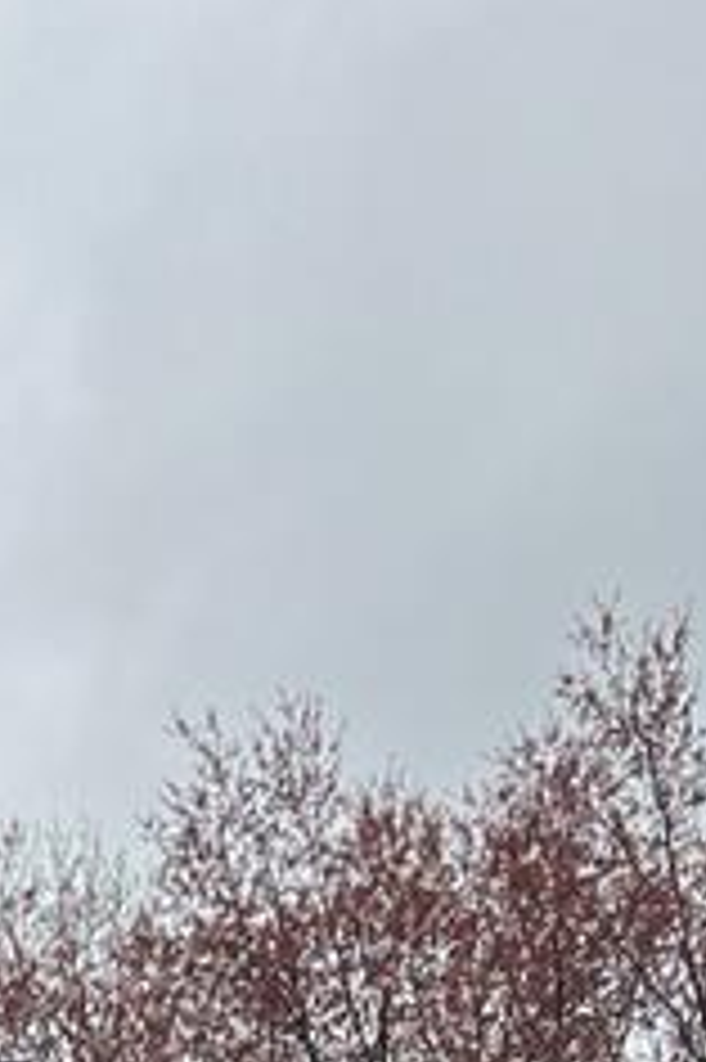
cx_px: -823
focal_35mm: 124
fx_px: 3653
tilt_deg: +3.4
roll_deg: -1.8
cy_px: 2241
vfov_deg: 13.6
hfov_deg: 10.0
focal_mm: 5.7
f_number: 1.5
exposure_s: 1/567
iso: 50
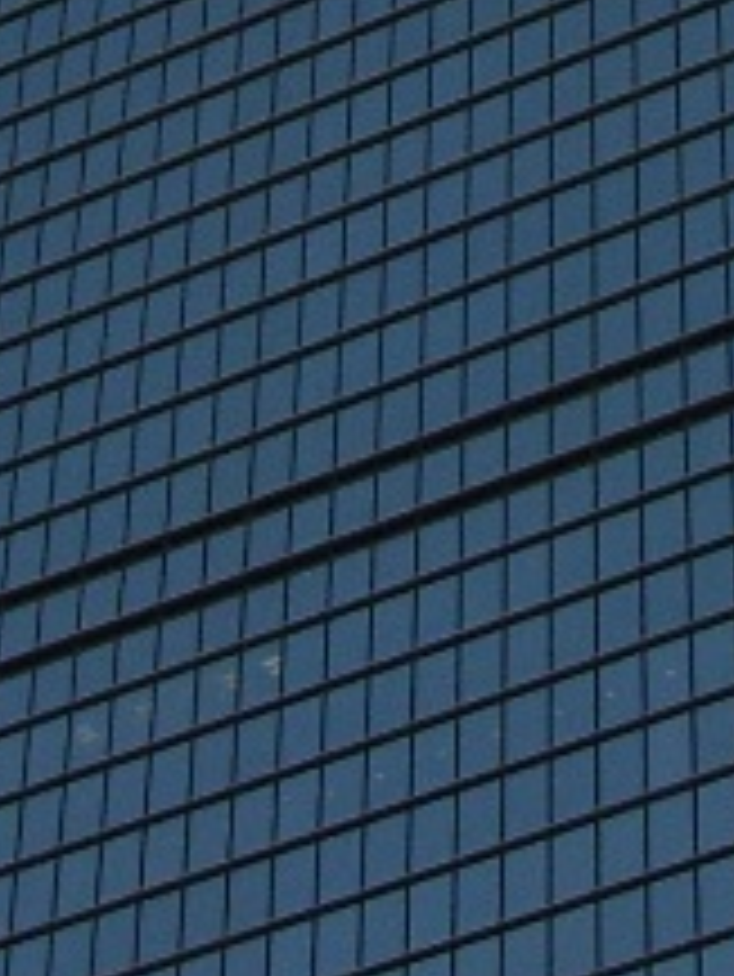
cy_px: -805
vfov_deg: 10.4
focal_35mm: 179
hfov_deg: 8.3
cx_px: 657
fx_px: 5056
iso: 79
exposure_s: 1/352
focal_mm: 7.8
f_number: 4.8
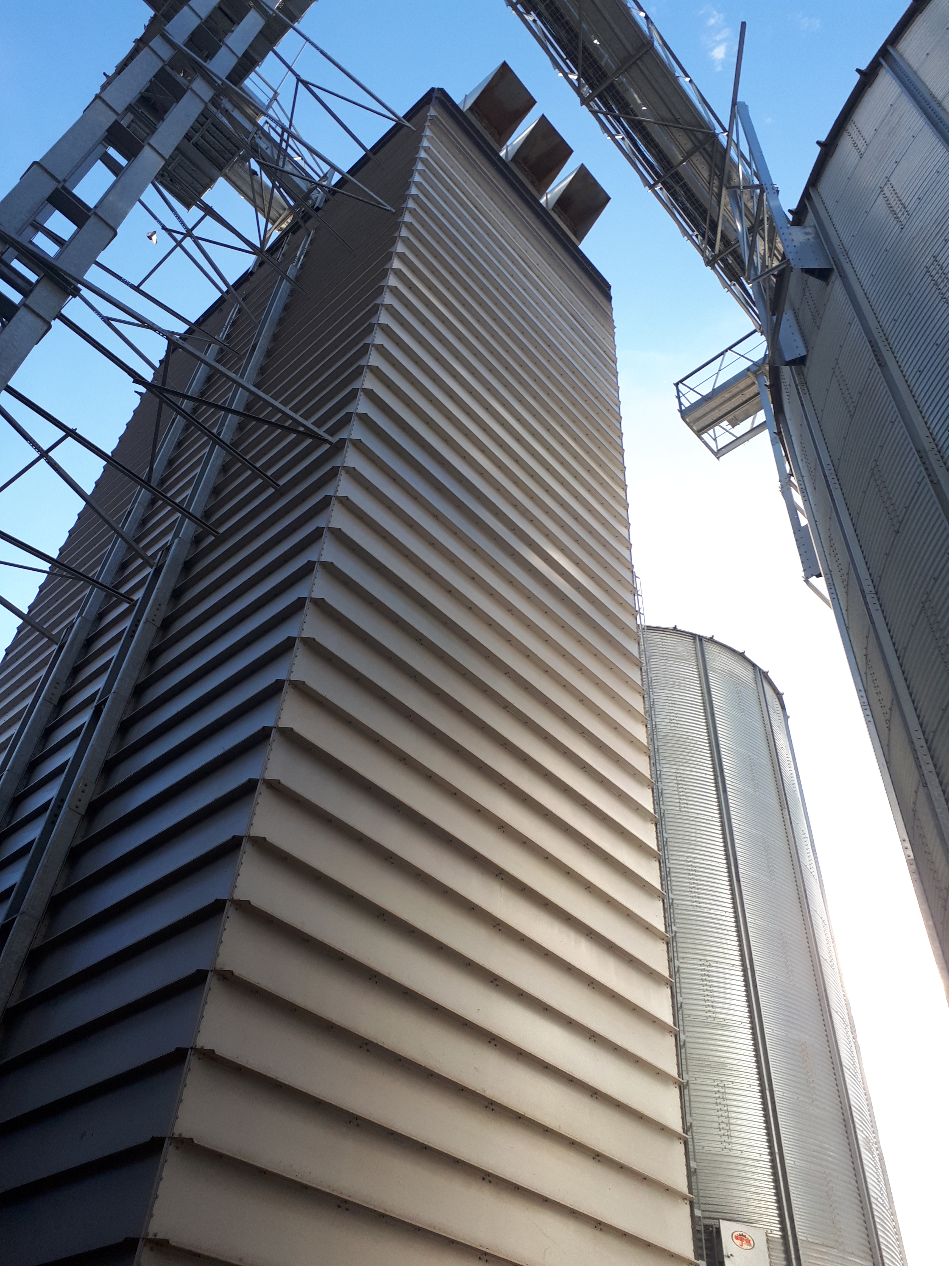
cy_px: 633
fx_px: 987
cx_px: 474
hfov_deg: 51.4
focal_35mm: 27
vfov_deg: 65.3
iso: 40
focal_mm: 3.6
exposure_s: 1/397
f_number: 1.9
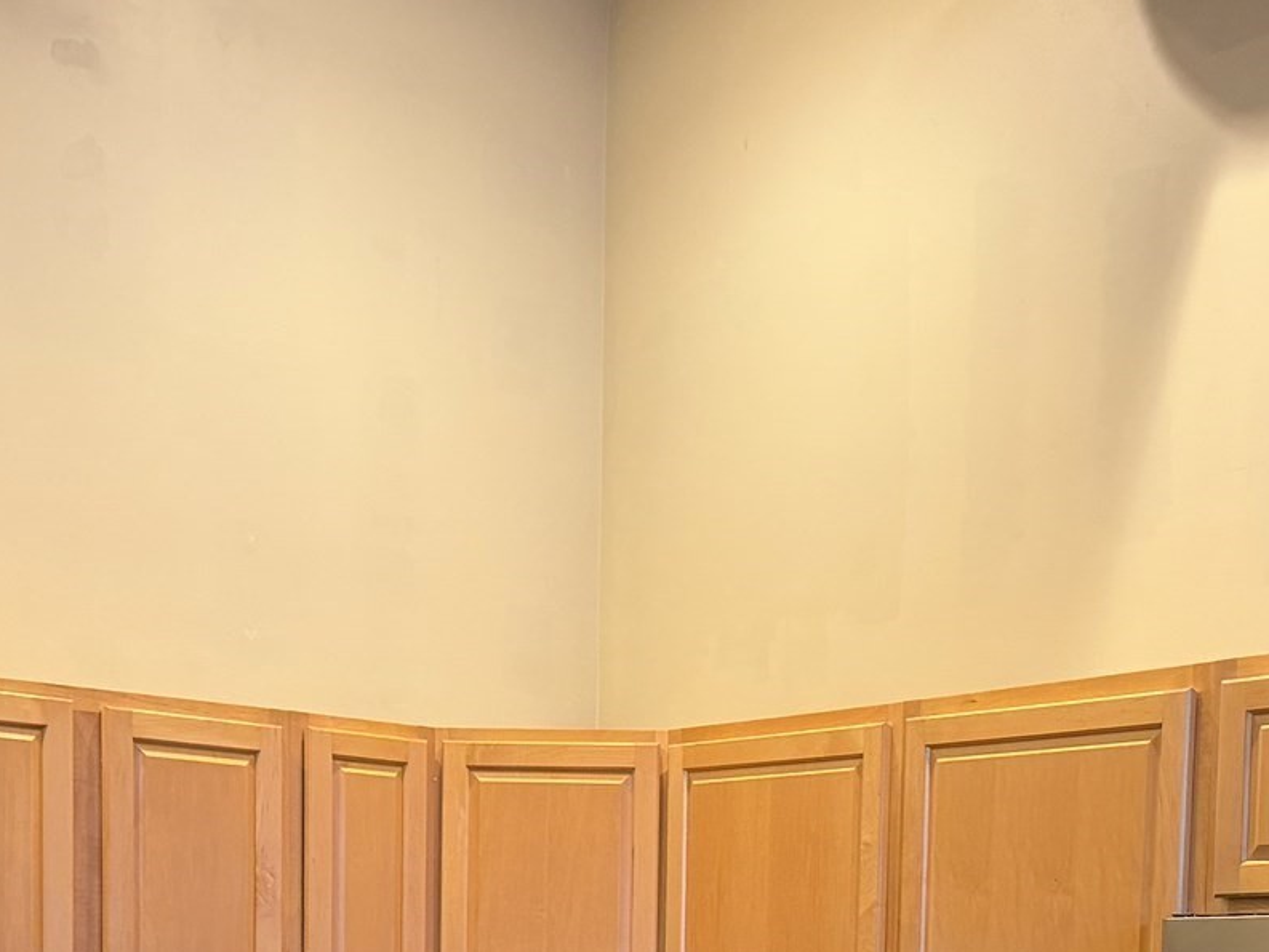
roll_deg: -1.2
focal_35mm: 62
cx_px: 709
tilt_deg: -3.9
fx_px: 2273
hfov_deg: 31.2
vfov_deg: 21.8
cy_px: 1152
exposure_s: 1/59
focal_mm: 6.76
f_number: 1.78
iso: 400
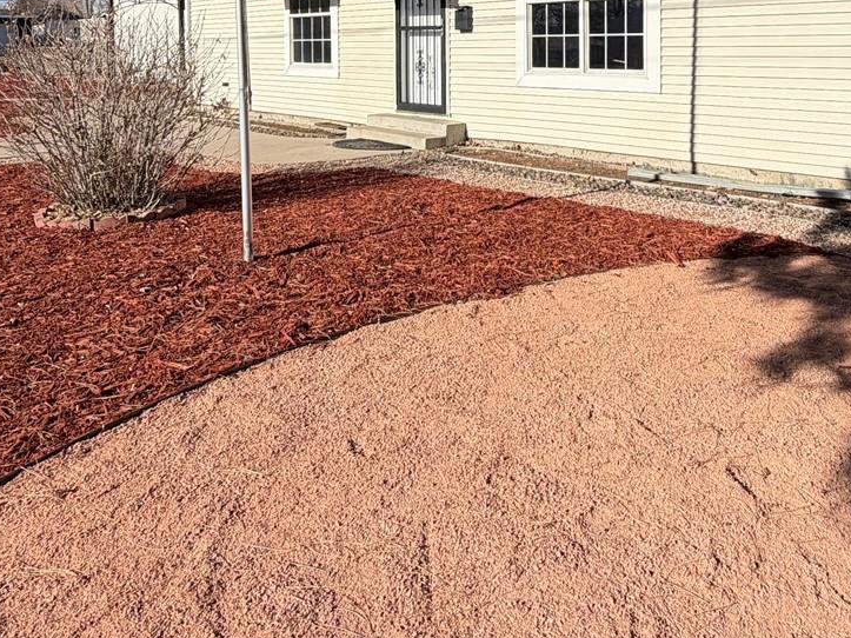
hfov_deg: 57.8
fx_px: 762
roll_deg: +1.5
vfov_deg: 41.6
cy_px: 58
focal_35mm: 31
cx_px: 516
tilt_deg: -2.0
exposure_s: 1/1125
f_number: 2.2
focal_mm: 2.22
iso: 25
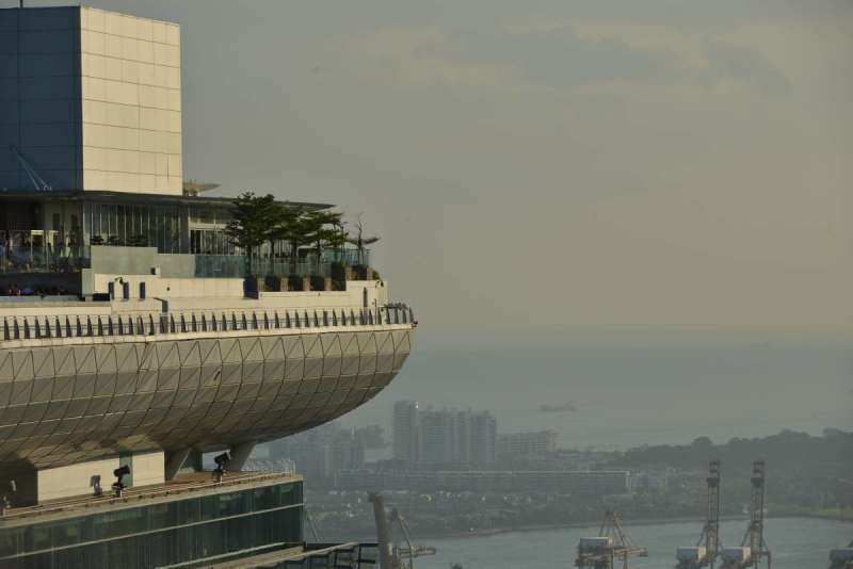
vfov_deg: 6.9
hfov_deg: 10.3
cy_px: 284
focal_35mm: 200
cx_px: 426
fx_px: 4740
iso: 100
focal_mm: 200
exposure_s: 1/400
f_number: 10
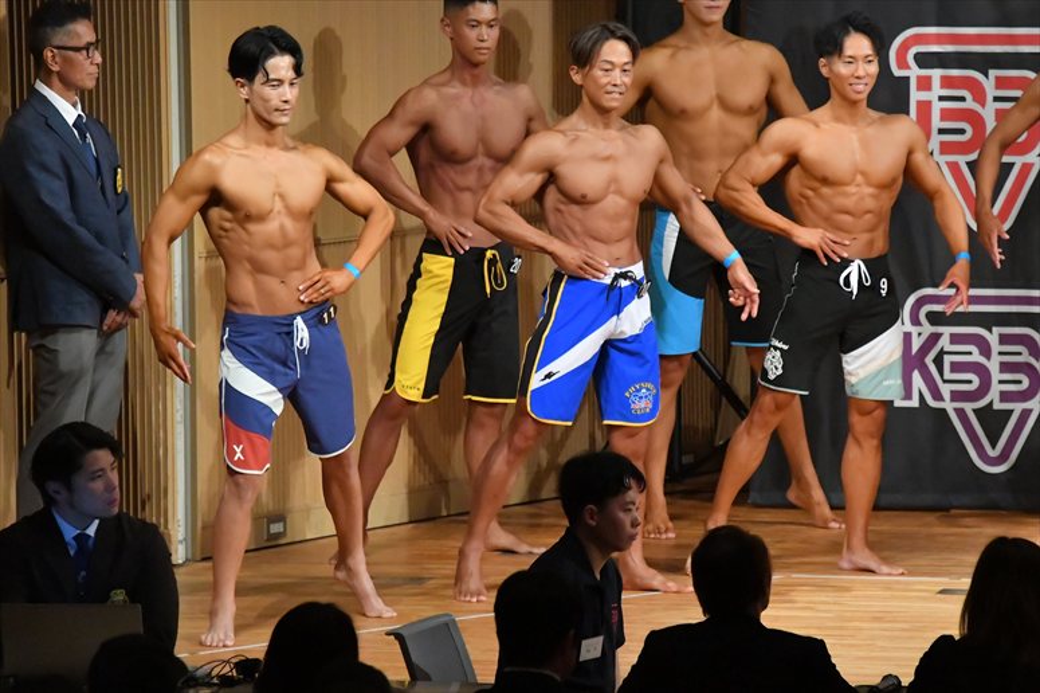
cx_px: 520
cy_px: 346
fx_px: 7796
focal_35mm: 270
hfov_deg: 7.6
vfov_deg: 5.1
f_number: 5.6
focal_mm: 180
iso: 11400
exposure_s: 1/400
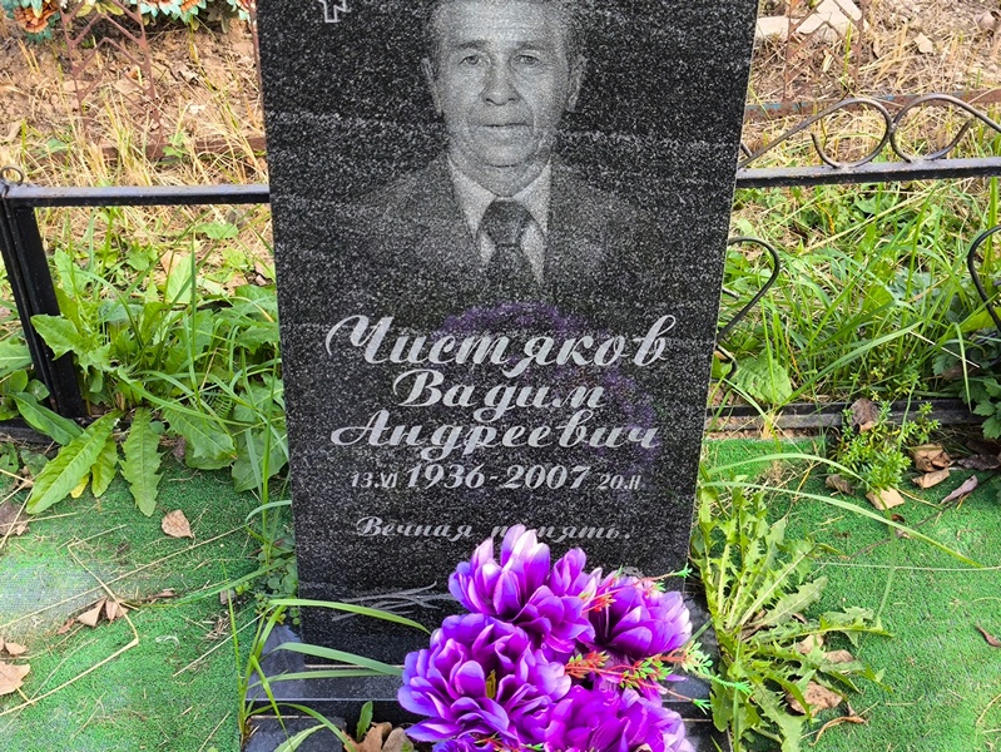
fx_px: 1447
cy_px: 376
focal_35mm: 50
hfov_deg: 38.2
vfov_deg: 29.1
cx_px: 500
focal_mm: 4.71
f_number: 1.7
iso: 64
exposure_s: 1/120
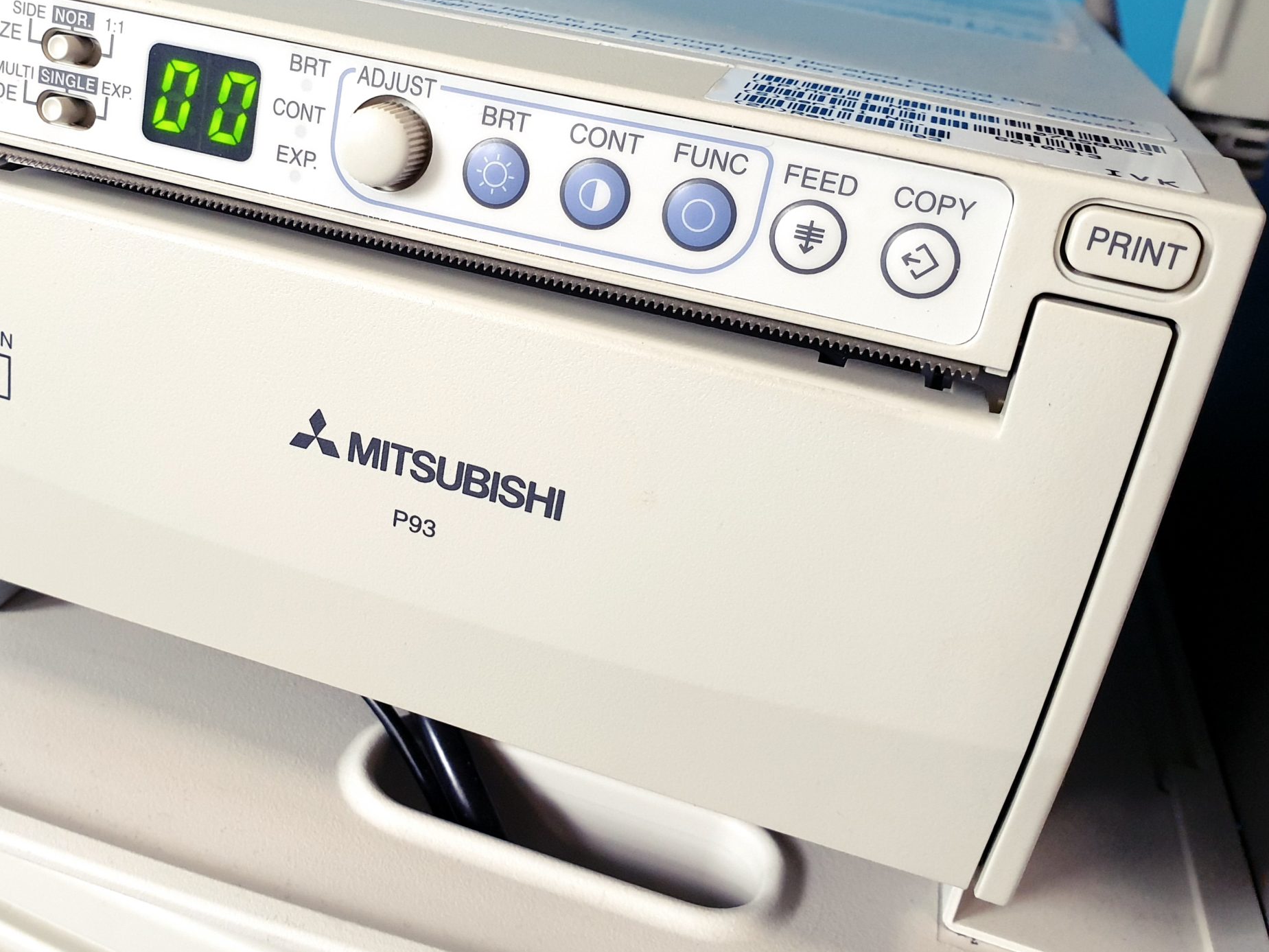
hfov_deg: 50.5
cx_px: 428
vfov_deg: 39.6
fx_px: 1320
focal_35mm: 36
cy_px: 402
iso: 320
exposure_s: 1/50
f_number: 2.4
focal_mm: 4.3
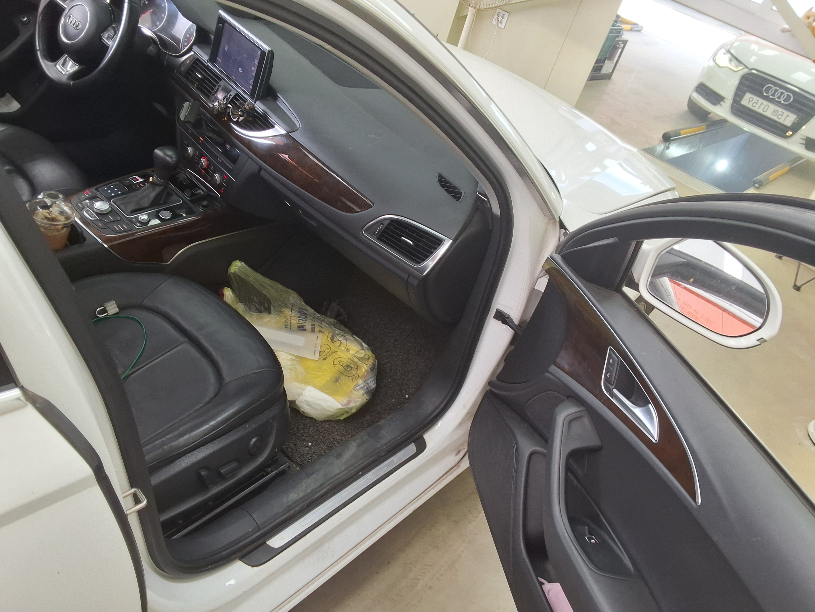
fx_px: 659
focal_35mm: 28
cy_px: 306
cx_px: 408
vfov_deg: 49.7
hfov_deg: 63.4
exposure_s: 1/60
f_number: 1.9
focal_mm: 2.91
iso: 32
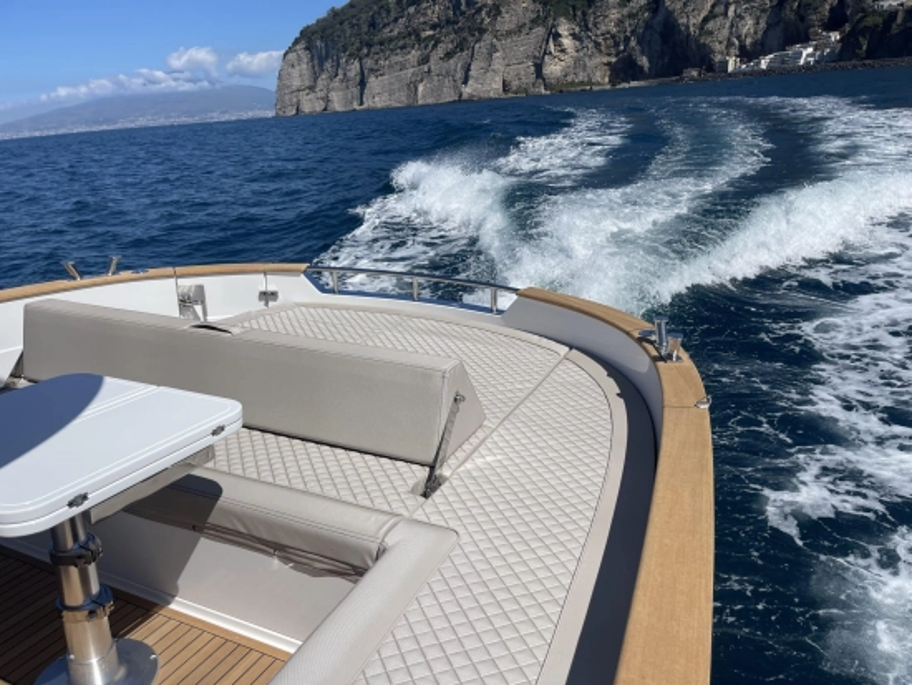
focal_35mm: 25
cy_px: 342
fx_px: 659
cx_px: 456
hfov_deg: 69.4
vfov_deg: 54.9
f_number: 1.6
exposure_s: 1/9174
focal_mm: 5.1
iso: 32
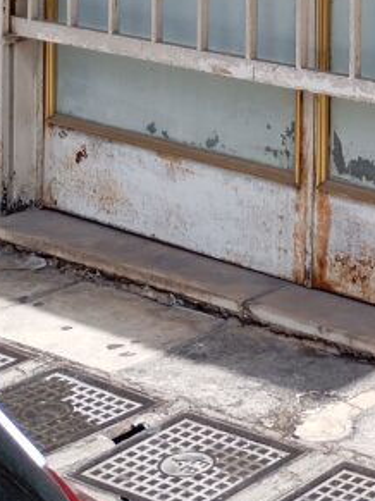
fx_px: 1590
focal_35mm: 110
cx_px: 429
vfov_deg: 16.6
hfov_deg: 13.2
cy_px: -210
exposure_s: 1/404
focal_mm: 4.27
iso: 100
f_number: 1.8
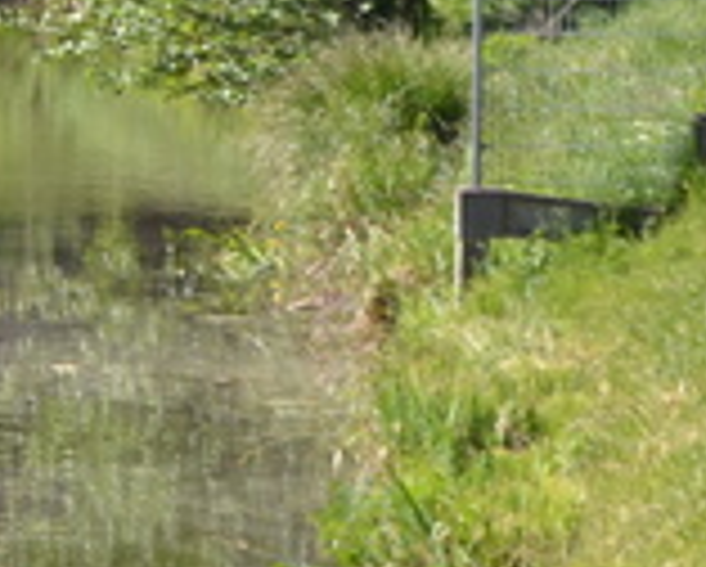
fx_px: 8819
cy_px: -14
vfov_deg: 3.7
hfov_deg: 4.5
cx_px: -996
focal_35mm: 422
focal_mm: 55
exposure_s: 1/125
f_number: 5.6
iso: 100
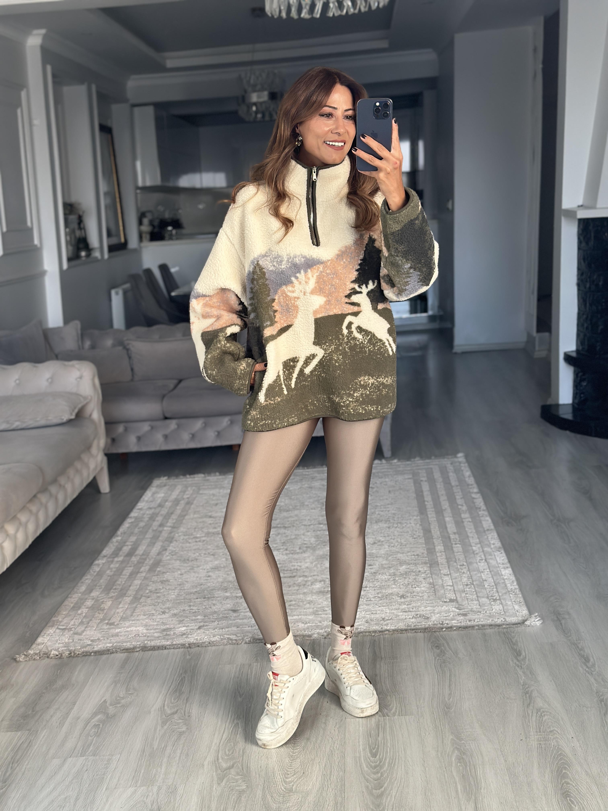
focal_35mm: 48
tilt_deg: -16.8
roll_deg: +3.5
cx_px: 304
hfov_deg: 30.3
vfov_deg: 39.7
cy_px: 406
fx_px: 1124
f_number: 1.78
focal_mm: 6.86
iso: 125
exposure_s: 1/152
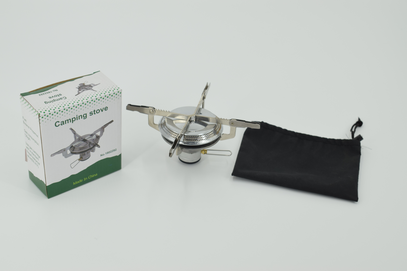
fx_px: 610
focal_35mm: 54
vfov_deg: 25.1
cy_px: 136
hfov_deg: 36.9
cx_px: 204
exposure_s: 1/200
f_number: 8
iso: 400
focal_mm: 36
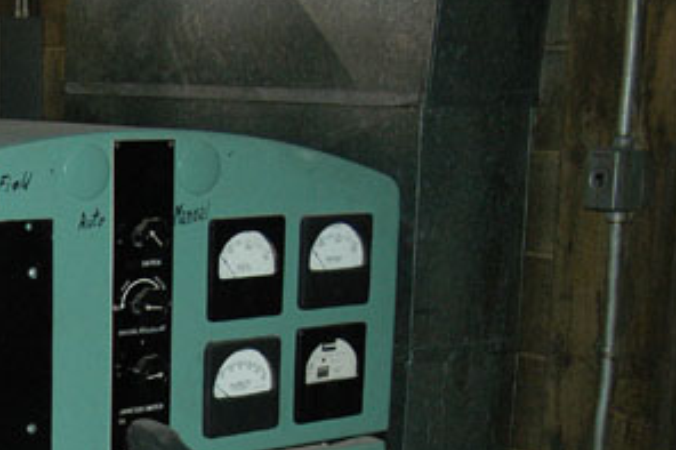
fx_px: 1595
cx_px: 43
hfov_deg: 23.2
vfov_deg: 15.5
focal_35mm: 85
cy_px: 517
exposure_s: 1/60
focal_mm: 24
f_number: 5
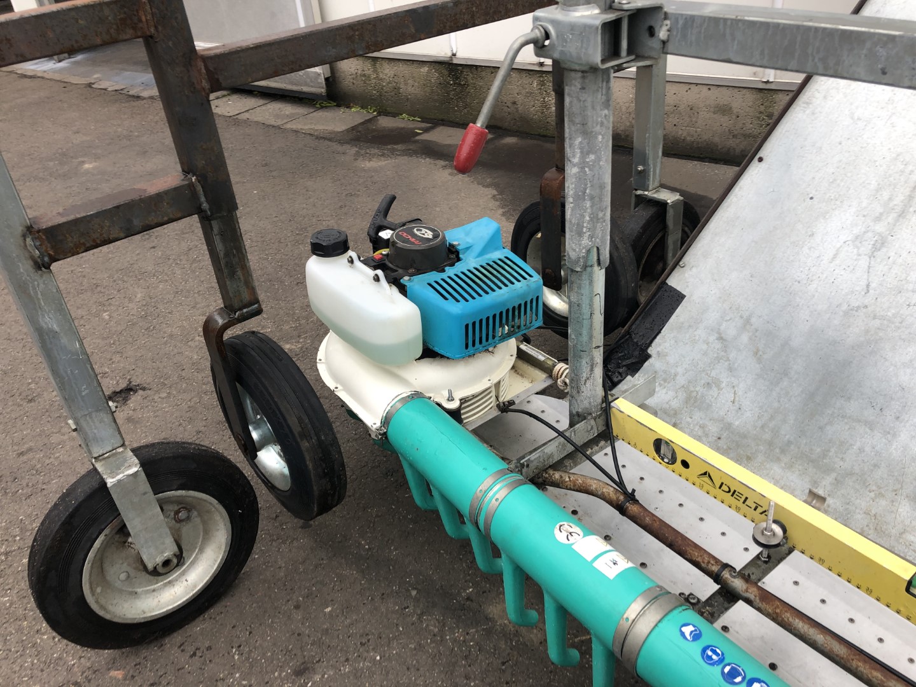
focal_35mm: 28
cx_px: 458
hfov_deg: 63.4
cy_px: 344
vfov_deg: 49.7
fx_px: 741
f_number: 1.8
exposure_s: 1/120
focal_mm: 4
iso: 25
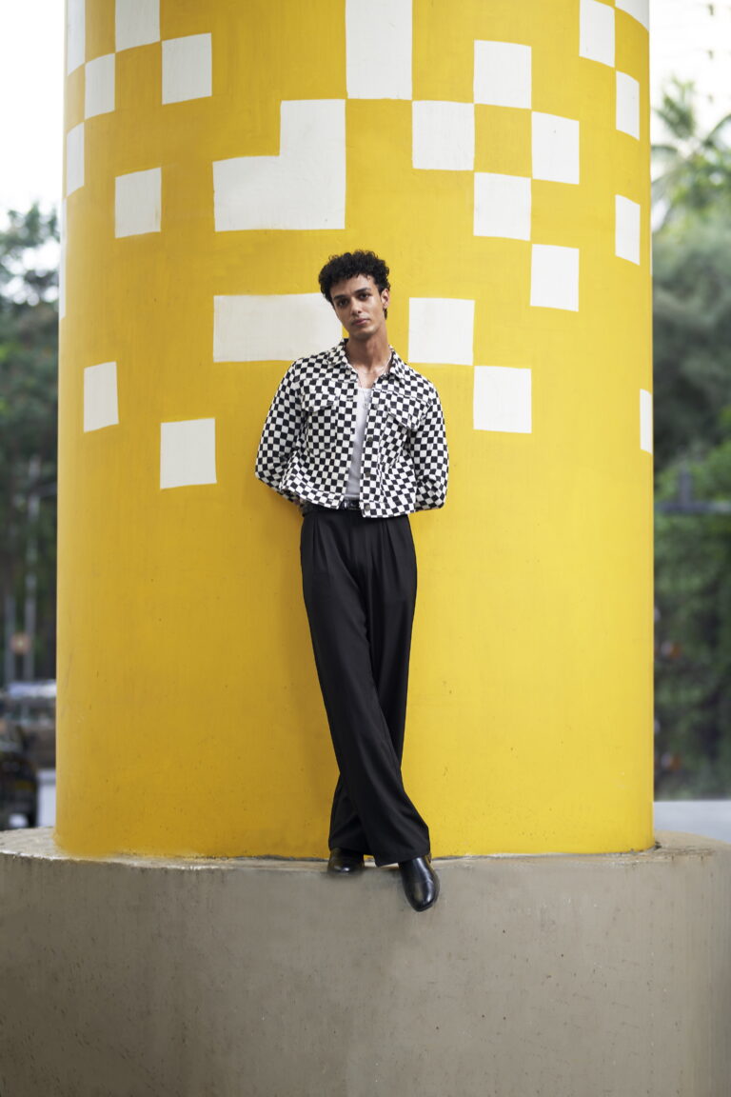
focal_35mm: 85
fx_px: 2589
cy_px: 548
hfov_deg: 16.1
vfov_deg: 23.9
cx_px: 366
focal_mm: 85
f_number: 1.8
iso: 100
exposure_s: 1/100
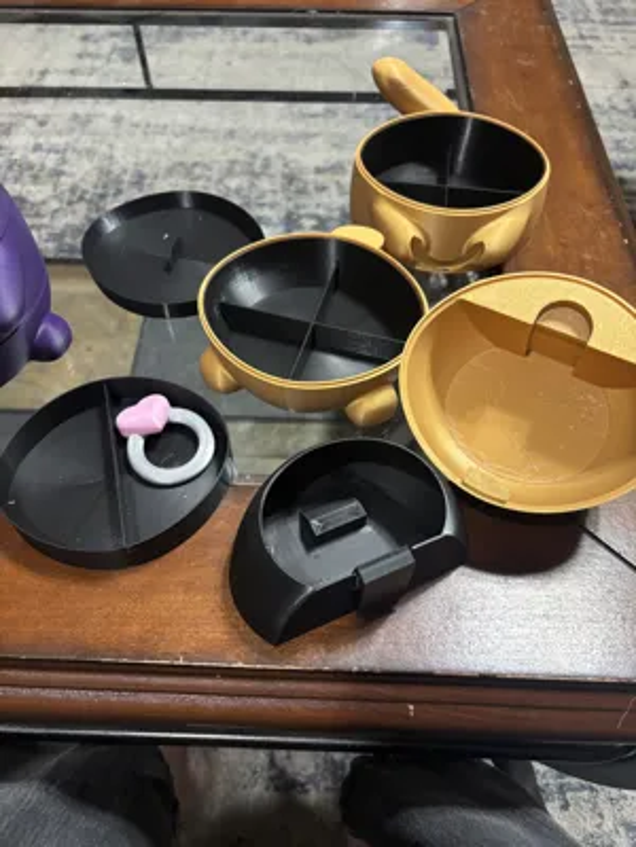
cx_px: 318
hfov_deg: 53.1
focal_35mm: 26
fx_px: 637
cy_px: 424
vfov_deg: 67.3
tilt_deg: -56.0
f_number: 1.6
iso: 500
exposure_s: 1/40
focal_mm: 5.96
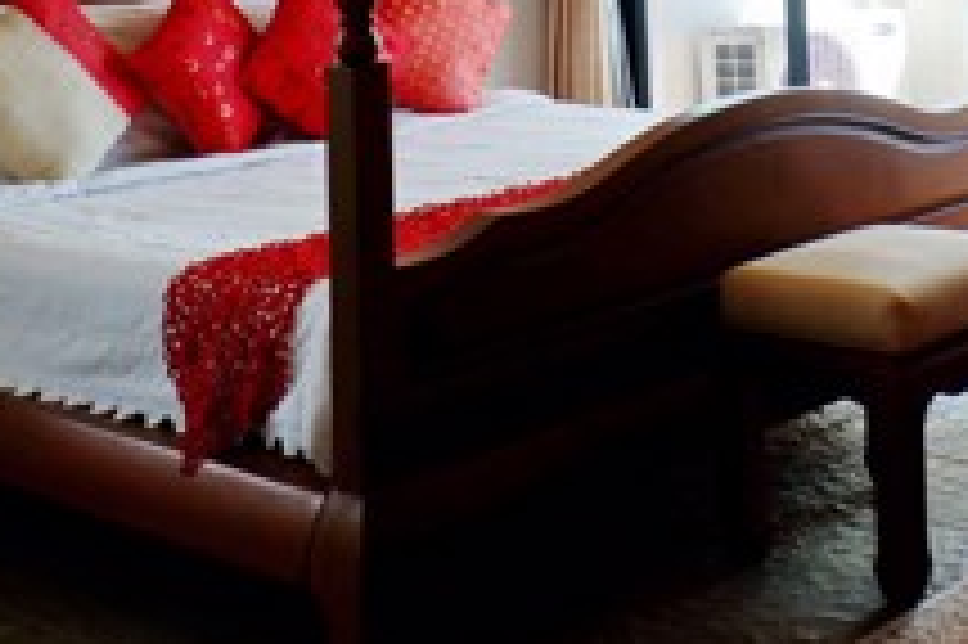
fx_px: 1800
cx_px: 725
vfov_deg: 18.6
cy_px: -234
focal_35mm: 67
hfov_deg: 29.6
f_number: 5
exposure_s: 1/125
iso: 200
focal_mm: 16
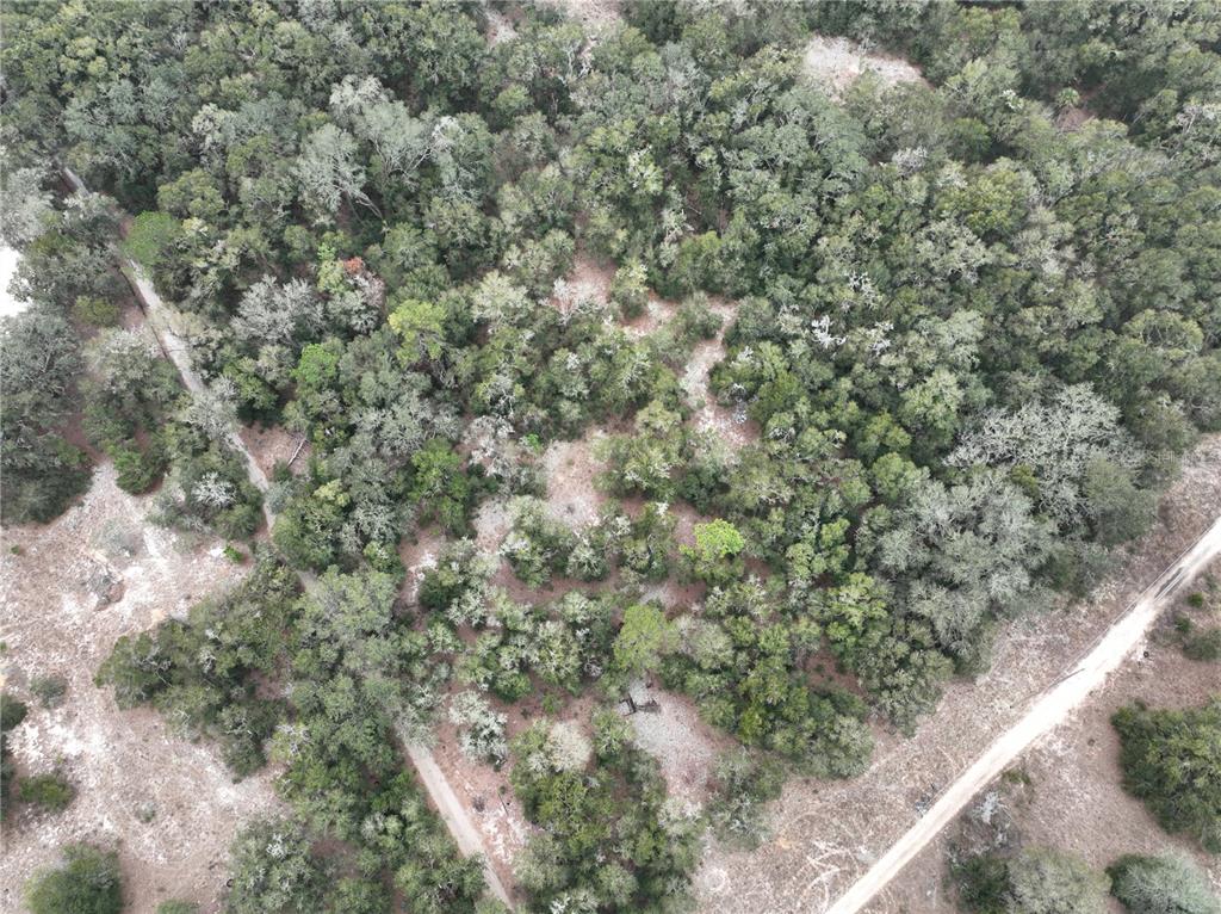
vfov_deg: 56.7
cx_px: 610
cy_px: 457
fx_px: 846
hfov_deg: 71.6
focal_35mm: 24
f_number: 2.8
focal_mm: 12.29
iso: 100
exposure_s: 1/40
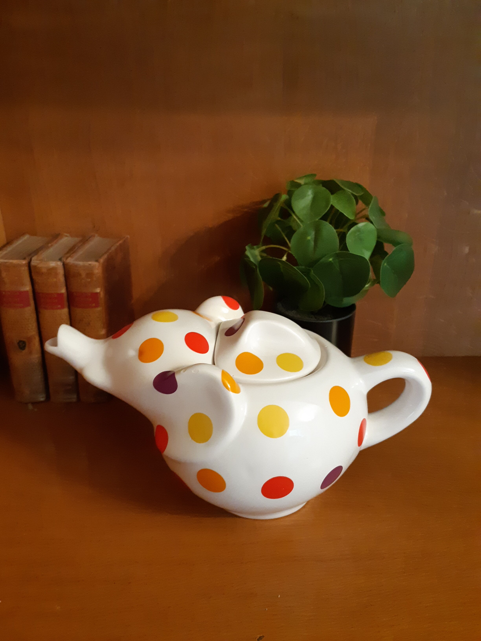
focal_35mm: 26
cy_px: 320
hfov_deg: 53.1
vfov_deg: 67.3
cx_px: 240
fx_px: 482
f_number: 1.7
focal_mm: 3.93
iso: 400
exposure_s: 1/25
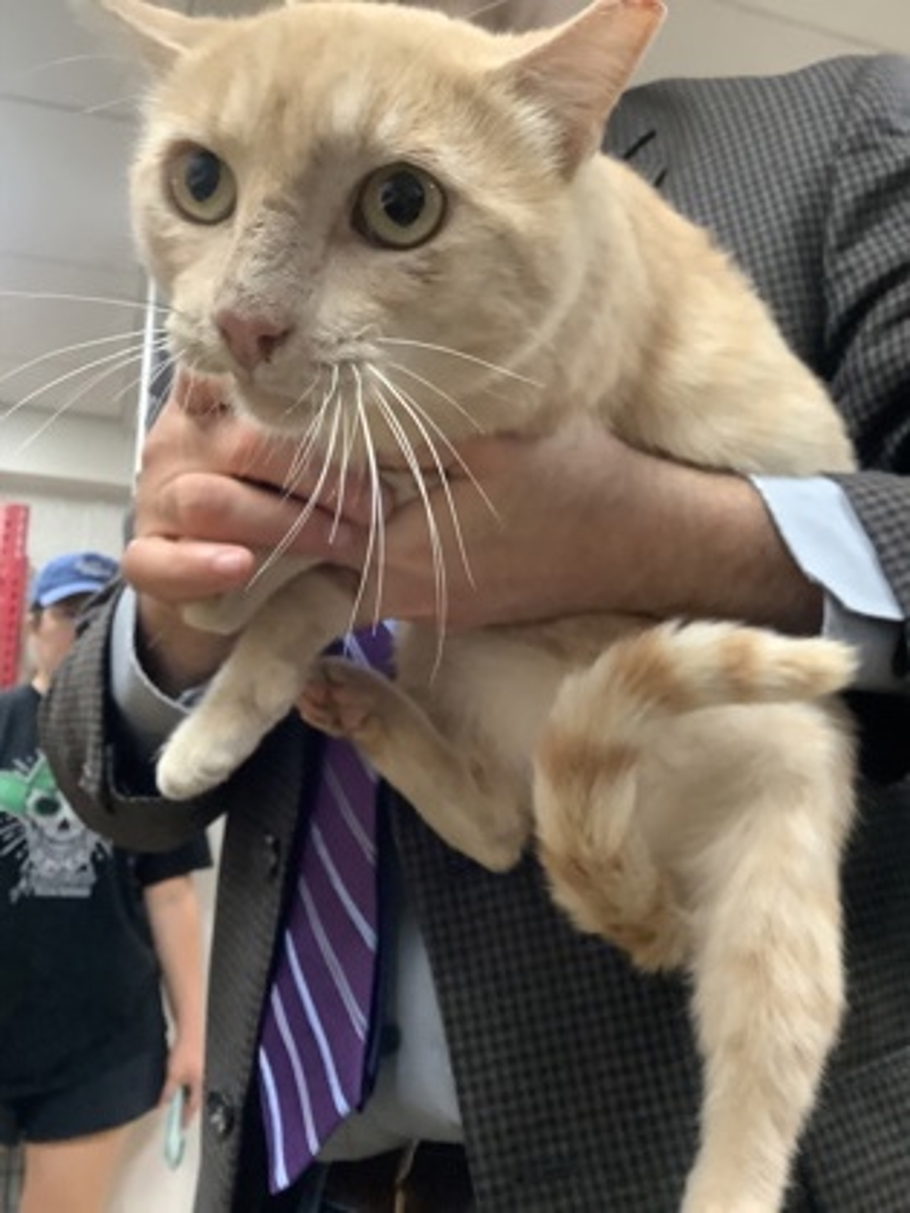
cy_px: 606
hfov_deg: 45.4
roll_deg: -1.6
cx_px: 455
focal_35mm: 31
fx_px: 1087
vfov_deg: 58.4
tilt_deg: +11.6
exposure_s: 1/40
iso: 320
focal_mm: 3.3
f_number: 2.4
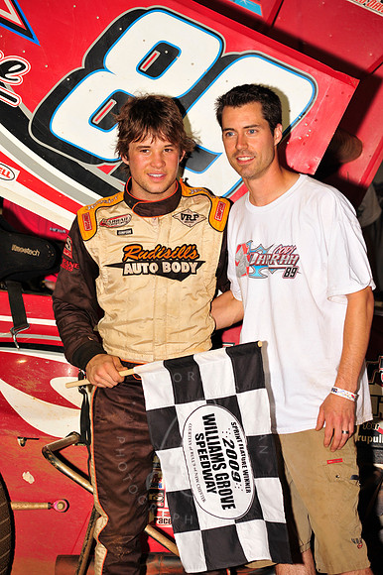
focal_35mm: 145
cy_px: 288
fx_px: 2317
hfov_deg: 9.5
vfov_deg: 14.2
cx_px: 192
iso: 500
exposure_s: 1/250
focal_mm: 145
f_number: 5.6
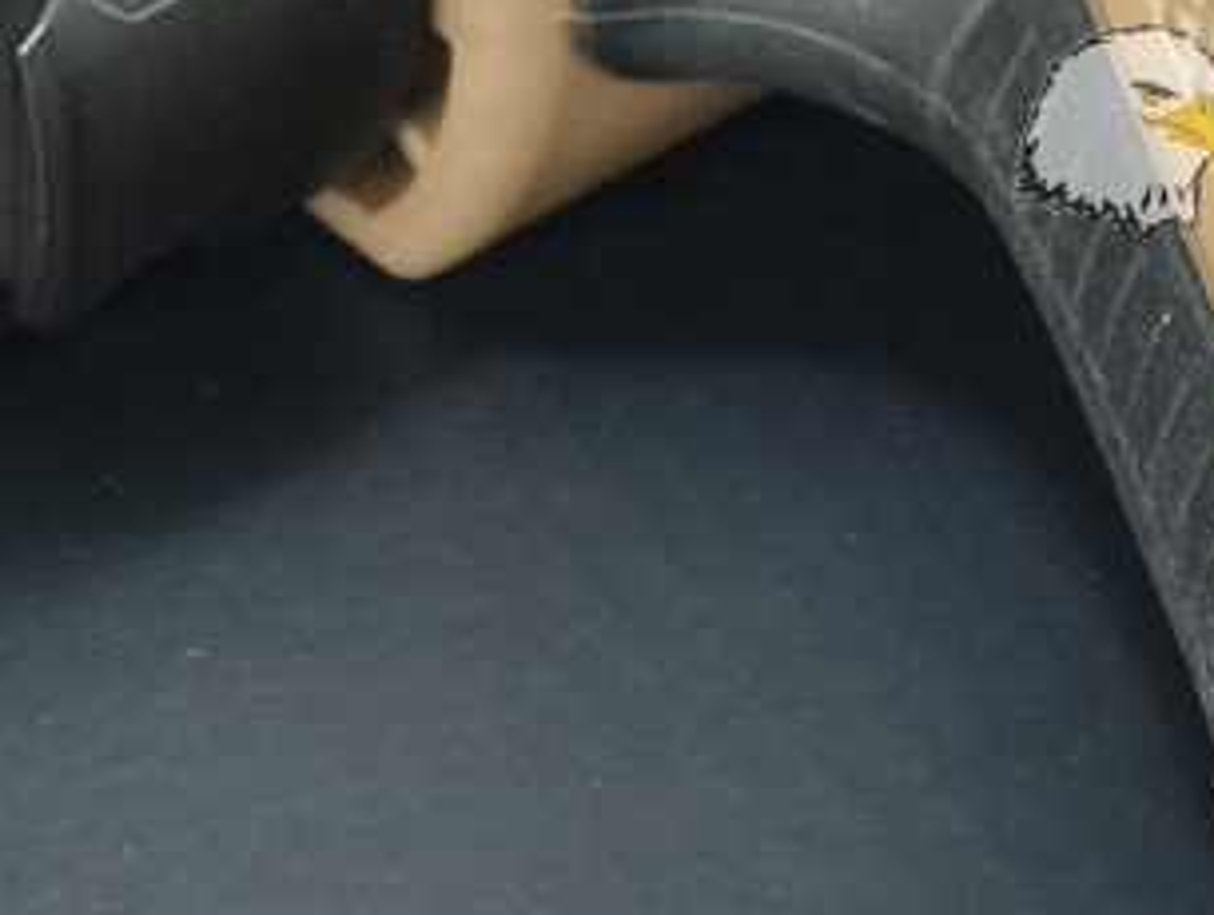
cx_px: -291
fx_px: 11737
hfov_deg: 5.9
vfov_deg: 4.4
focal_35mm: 334
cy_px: -406
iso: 890
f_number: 2.67
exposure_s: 1/10
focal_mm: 22.48
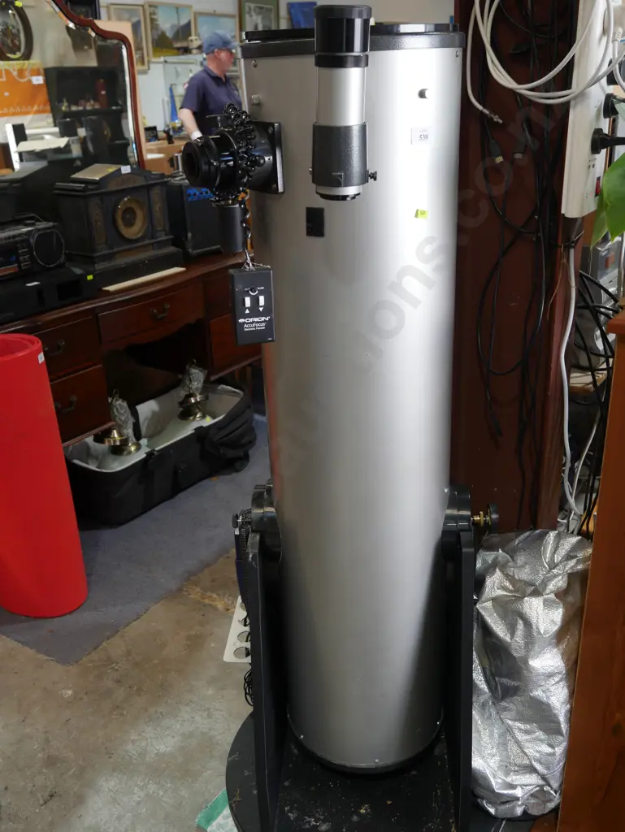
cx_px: 312
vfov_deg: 56.8
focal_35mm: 32
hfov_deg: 44.2
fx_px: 770
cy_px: 416
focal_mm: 16
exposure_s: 1/60
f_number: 3.6
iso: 250
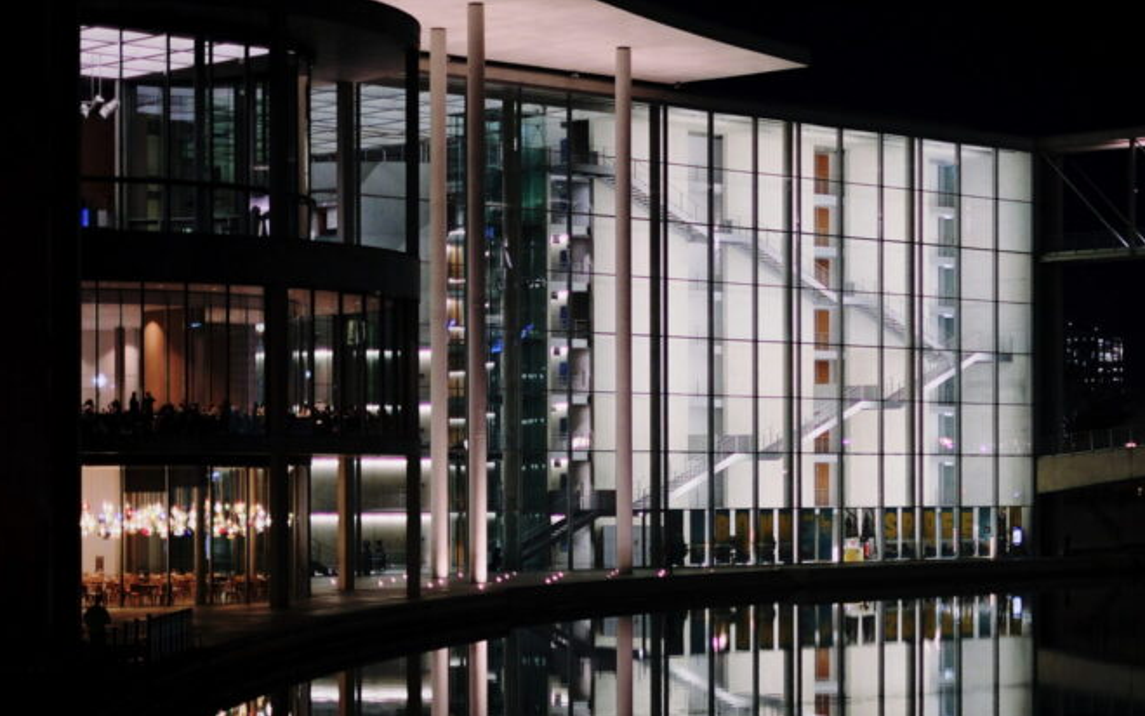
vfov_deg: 15.5
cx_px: 785
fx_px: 2621
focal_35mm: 84
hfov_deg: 24.5
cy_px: 522
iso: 800
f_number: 1.4
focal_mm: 35
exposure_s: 1/52
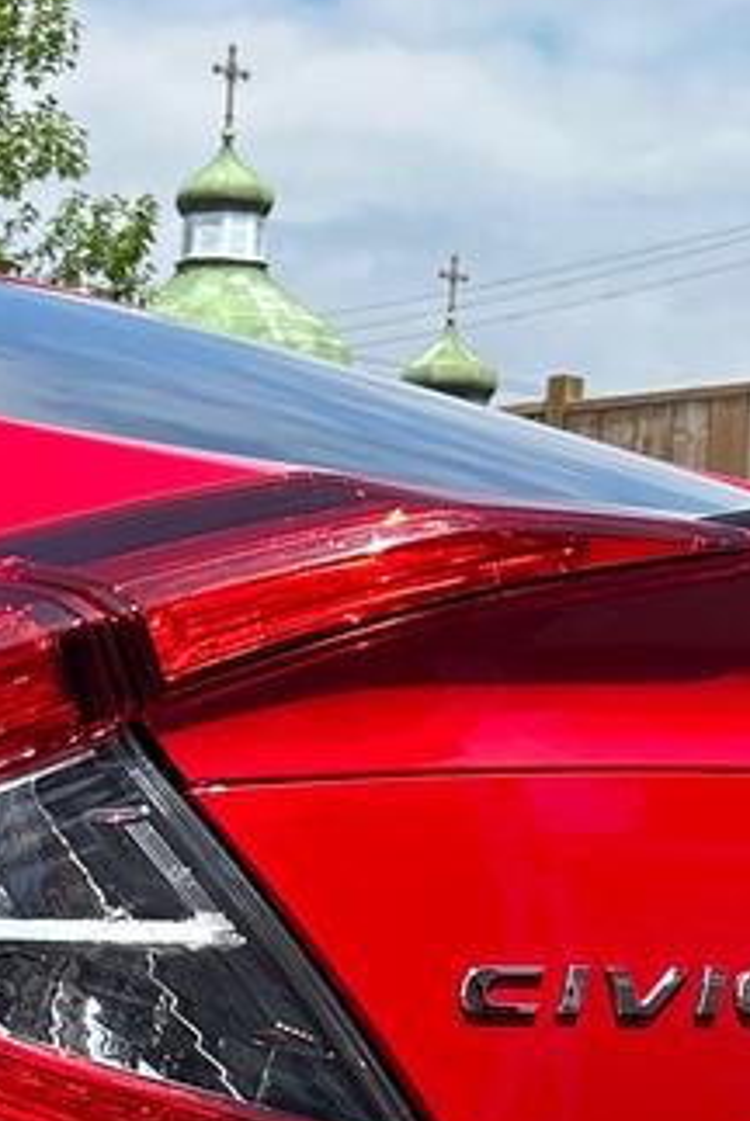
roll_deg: -1.6
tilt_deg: -8.9
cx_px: -243
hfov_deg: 12.4
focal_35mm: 107
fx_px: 3336
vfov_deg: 18.2
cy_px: 1333
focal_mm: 5.7
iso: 50
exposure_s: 1/2208
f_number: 1.5
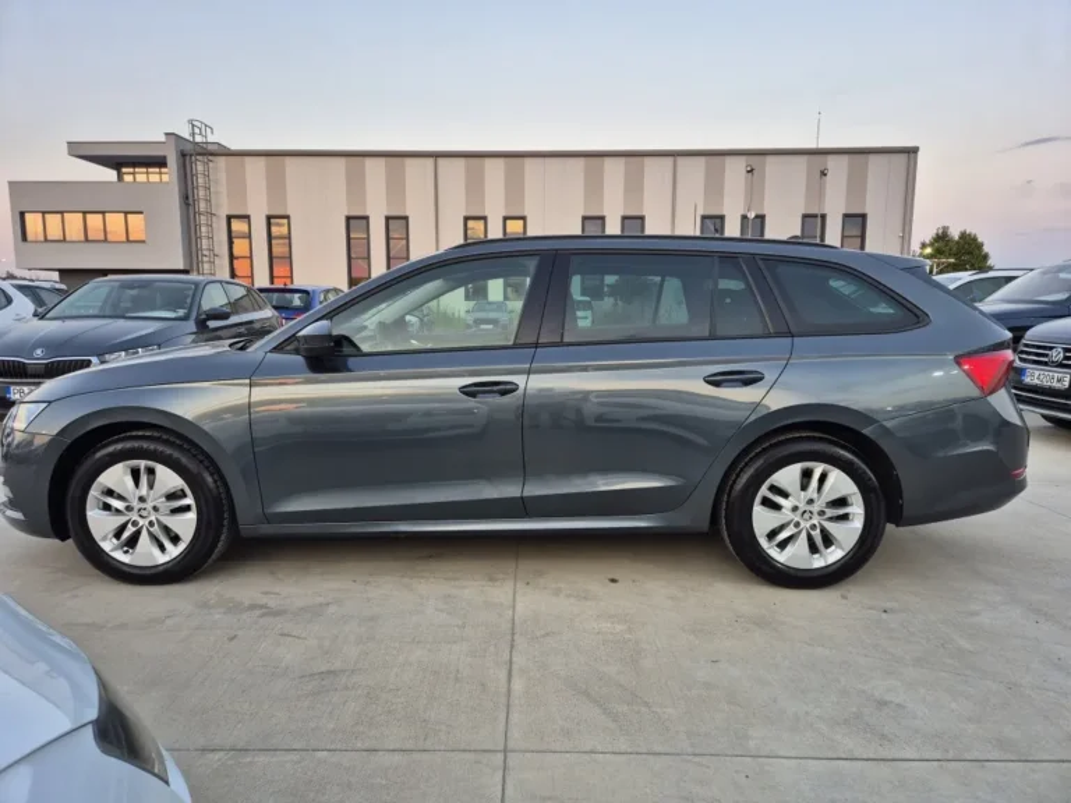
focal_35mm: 23
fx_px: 712
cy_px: 402
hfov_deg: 73.9
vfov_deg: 58.9
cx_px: 536
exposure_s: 1/100
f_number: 1.8
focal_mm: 5.4
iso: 100
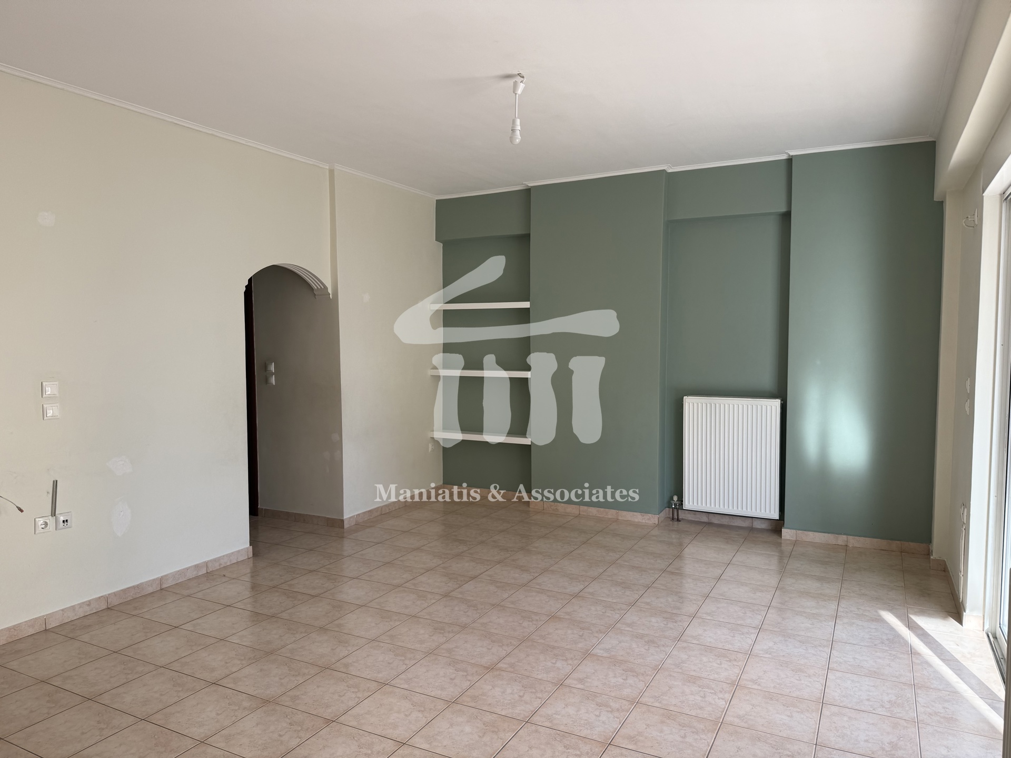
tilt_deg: -3.4
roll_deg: +0.2
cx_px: 506
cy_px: 379
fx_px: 701
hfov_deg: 71.6
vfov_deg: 56.8
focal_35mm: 24
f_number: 1.78
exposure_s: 1/372
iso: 100
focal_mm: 6.76
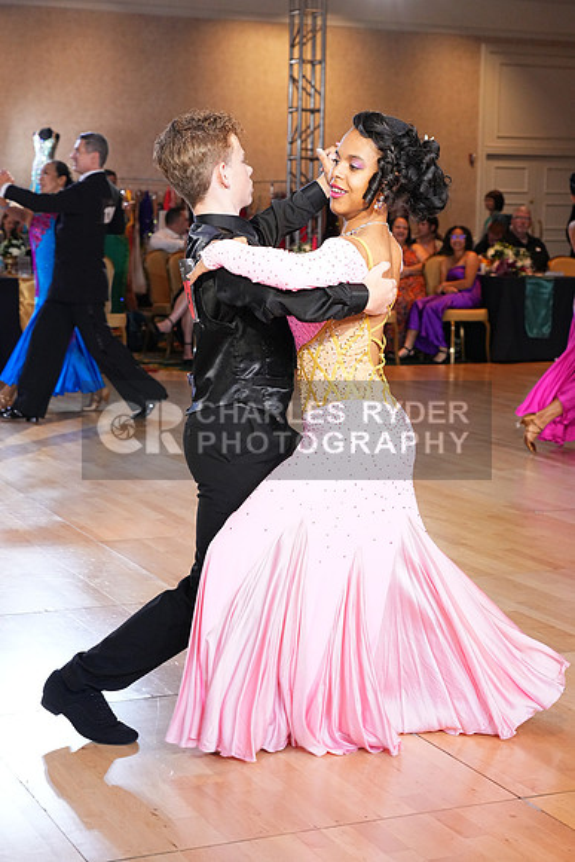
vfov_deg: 31.0
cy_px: 431
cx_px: 288
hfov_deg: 20.9
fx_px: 1556
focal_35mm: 65
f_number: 6.3
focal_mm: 65
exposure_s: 1/200
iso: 5000
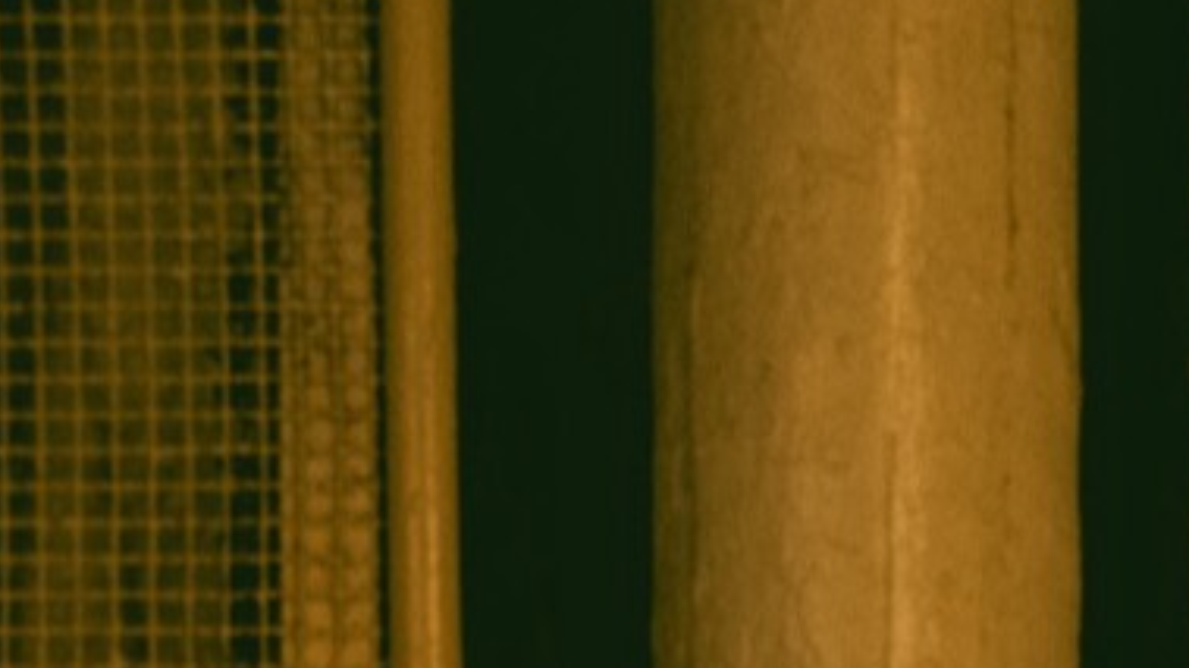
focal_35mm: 410
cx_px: 2350
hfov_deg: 5.2
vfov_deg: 3.0
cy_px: 786
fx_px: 12939
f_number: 2.8
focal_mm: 55
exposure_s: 1/160
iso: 2000
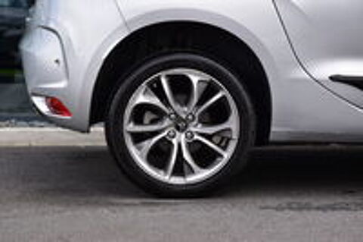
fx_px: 1511
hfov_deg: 13.7
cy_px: 121
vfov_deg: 9.1
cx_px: 182
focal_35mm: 150
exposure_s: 1/200
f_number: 10
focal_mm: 100
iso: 400
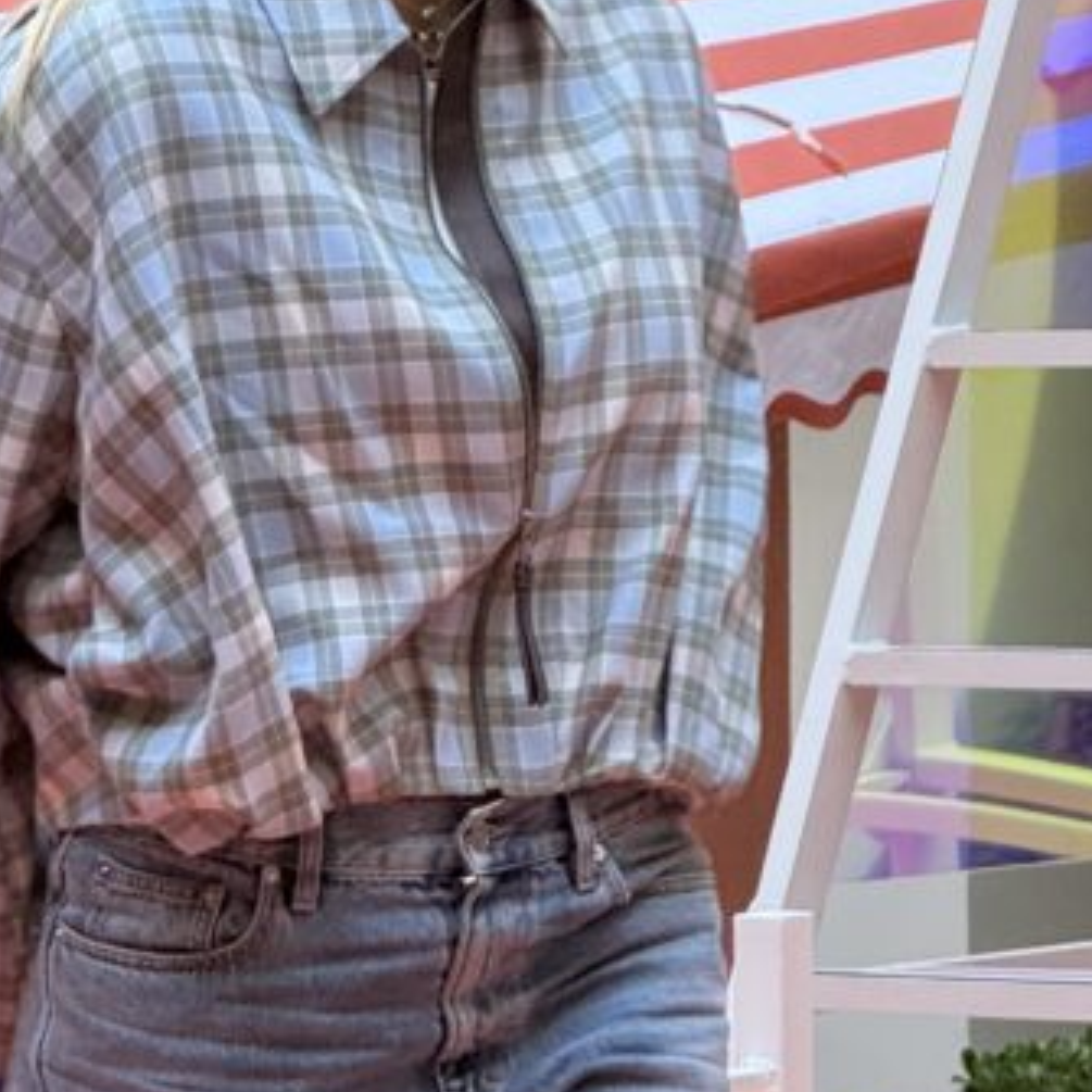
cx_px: 430
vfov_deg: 5.4
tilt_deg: -3.0
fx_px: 11564
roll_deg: +0.1
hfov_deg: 5.4
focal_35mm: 324
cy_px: 870
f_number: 2.8
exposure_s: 1/91
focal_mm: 15.66
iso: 250
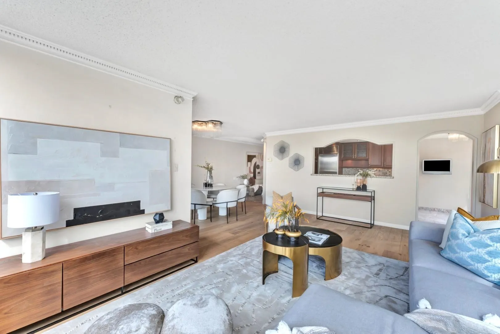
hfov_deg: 101.9
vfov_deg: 78.8
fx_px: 203
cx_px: 250
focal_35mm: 15
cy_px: 167
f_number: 8
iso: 400
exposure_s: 1/200
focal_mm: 14.6
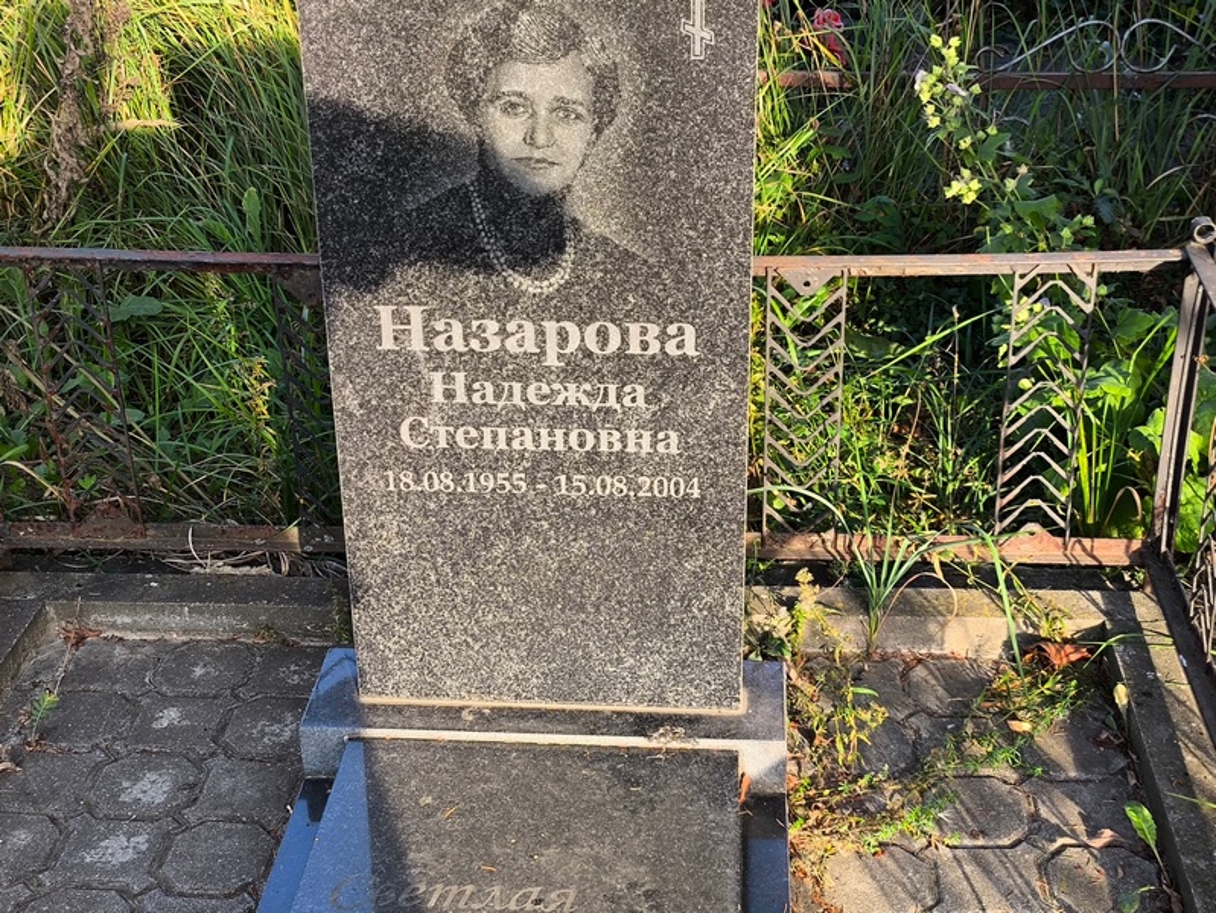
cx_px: 608
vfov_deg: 29.1
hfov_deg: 38.2
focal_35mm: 50
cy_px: 456
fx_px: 1757
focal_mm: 4.71
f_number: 1.7
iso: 50
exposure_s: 1/277
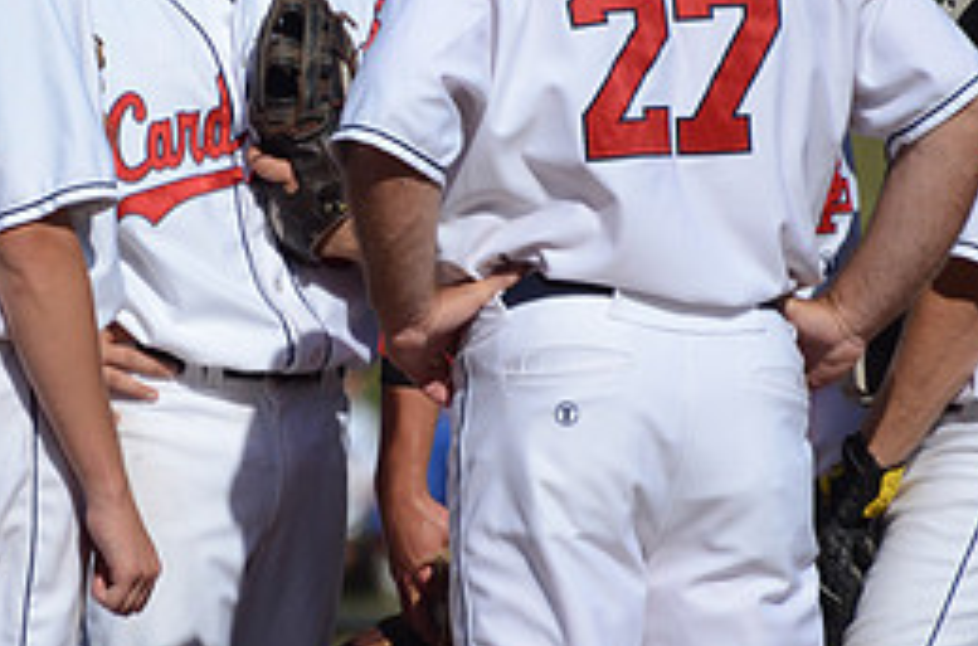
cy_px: 98
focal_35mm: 1008
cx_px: 166
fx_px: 27301
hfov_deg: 2.1
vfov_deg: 1.4
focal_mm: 300
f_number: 5.6
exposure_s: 1/8000
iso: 800
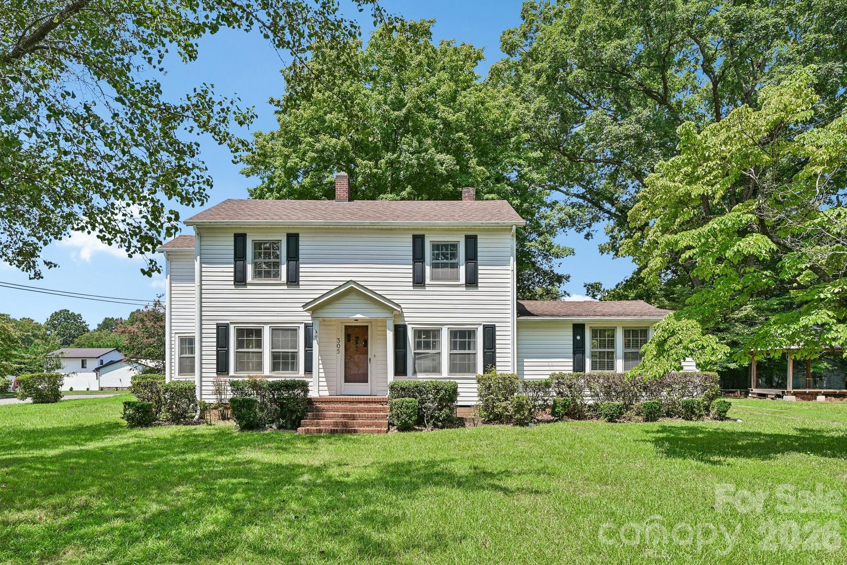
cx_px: 424
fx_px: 482
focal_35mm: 20
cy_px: 282
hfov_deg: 82.6
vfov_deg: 60.7
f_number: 8
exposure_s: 1/200
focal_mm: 20.5
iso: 100
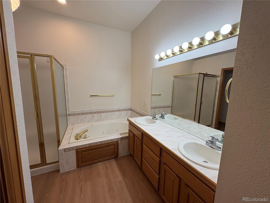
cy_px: 102
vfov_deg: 85.7
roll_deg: -1.3
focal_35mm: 14
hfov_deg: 102.1
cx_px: 135
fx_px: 109
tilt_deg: -7.1
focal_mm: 2.22
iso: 80
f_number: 2.2
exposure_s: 1/120
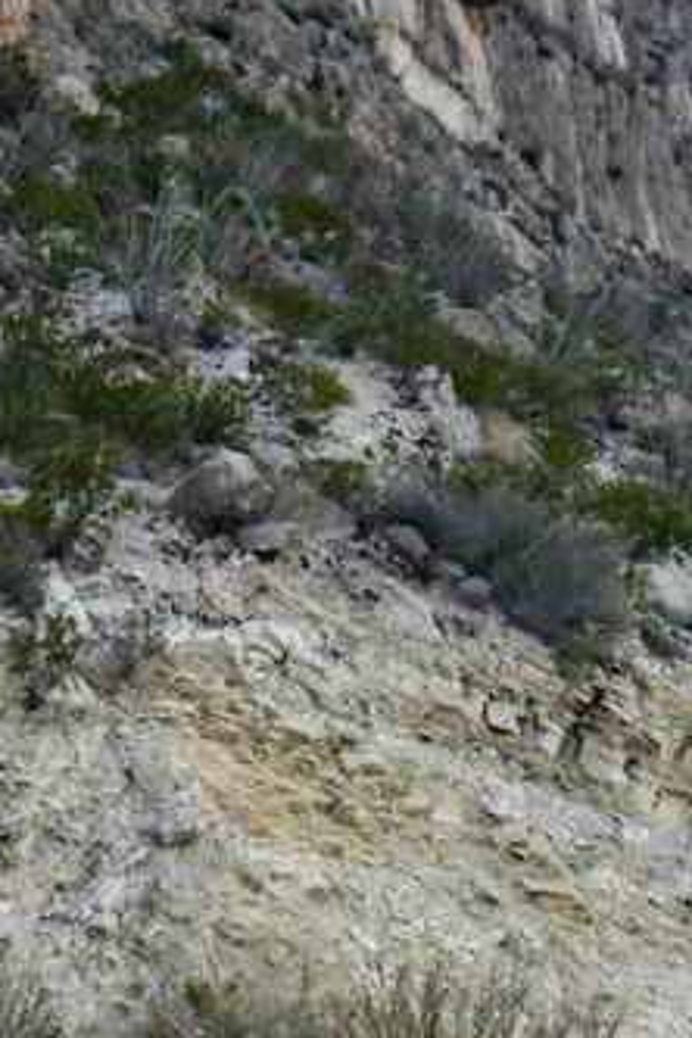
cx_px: 1247
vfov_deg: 9.9
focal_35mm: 202
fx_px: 5824
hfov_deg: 6.6
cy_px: 1512
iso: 400
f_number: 2.8
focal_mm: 35
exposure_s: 1/1250
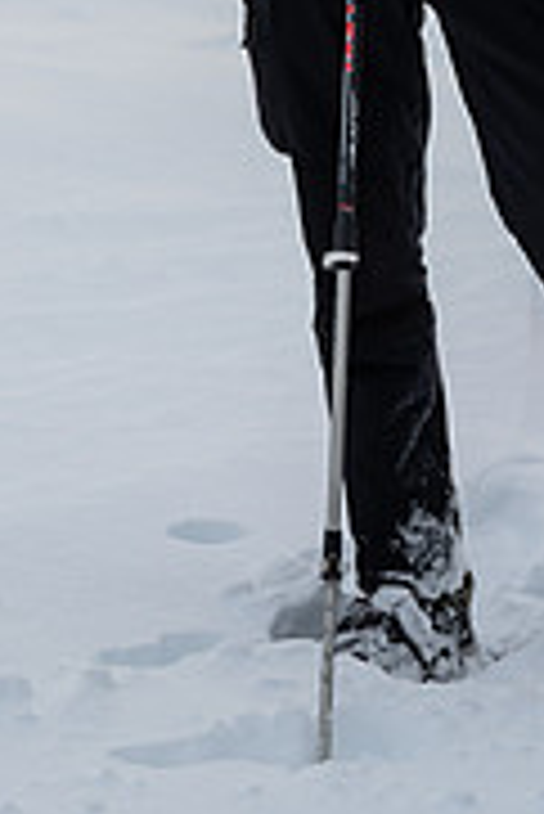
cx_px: 479
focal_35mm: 253
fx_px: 5723
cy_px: -180
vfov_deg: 8.0
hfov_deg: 5.4
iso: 100
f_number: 4.5
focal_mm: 102
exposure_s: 1/250
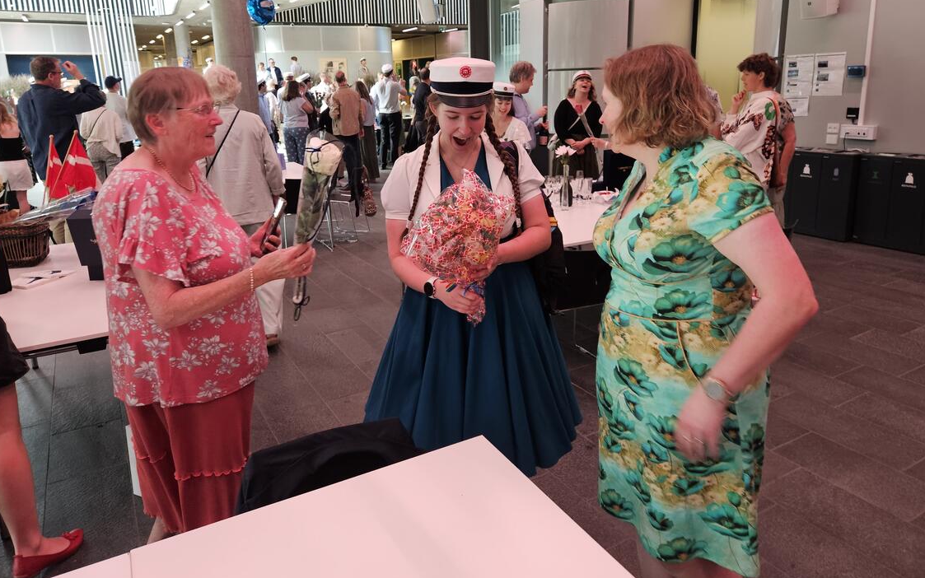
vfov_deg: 49.0
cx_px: 465
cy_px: 232
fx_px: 630
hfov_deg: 72.5
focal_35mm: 25
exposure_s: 1/100
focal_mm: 5.4
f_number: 1.8
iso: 320
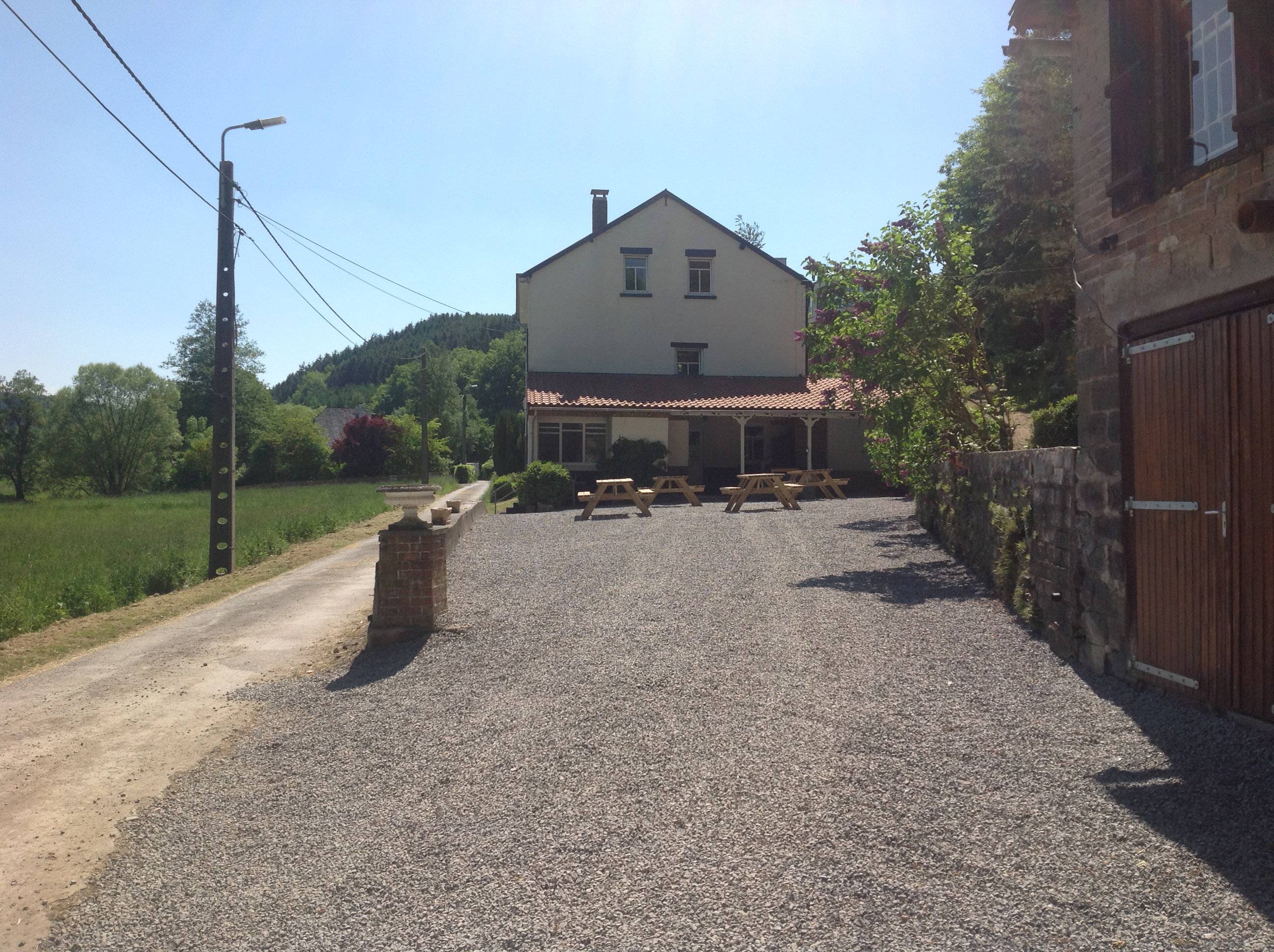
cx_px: 637
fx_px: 1286
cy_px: 476
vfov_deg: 40.6
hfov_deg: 52.7
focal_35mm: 35
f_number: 2.4
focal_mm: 4.28
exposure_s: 1/1779
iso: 50
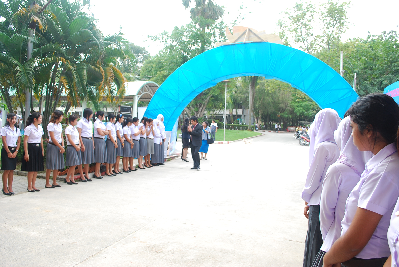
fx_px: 300
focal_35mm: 27
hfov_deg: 67.3
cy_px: 134
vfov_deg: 48.0
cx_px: 200
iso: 200
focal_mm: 18
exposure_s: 1/100
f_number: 5
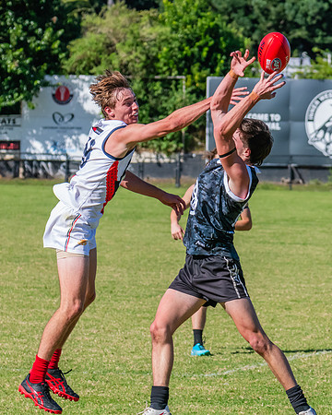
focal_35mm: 376
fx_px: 4623
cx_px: 285
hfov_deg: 4.1
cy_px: 184
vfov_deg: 5.1
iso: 1600
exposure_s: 1/1600
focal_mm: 240
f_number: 13
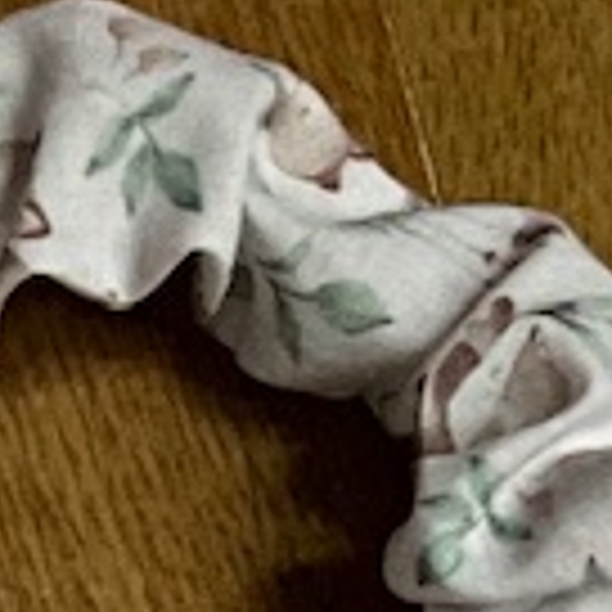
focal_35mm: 241
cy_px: 2470
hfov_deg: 7.2
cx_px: -202
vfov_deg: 6.1
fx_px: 4821
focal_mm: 3
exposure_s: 1/60
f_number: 1.8
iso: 125
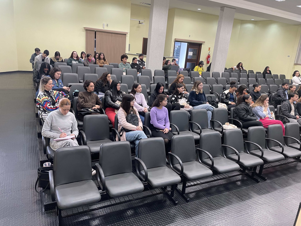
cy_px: 113
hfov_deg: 67.3
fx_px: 226
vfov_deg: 53.1
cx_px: 150
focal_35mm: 26
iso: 200
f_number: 1.6
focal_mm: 4.2
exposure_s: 1/60
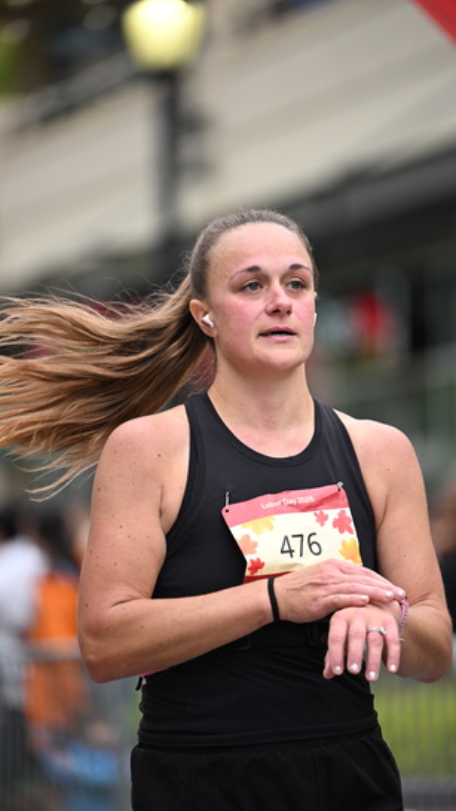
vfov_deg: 10.2
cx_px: 231
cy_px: 404
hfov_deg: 5.8
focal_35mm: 211
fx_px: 4537
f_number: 2.8
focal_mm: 200
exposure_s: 1/2000
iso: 640
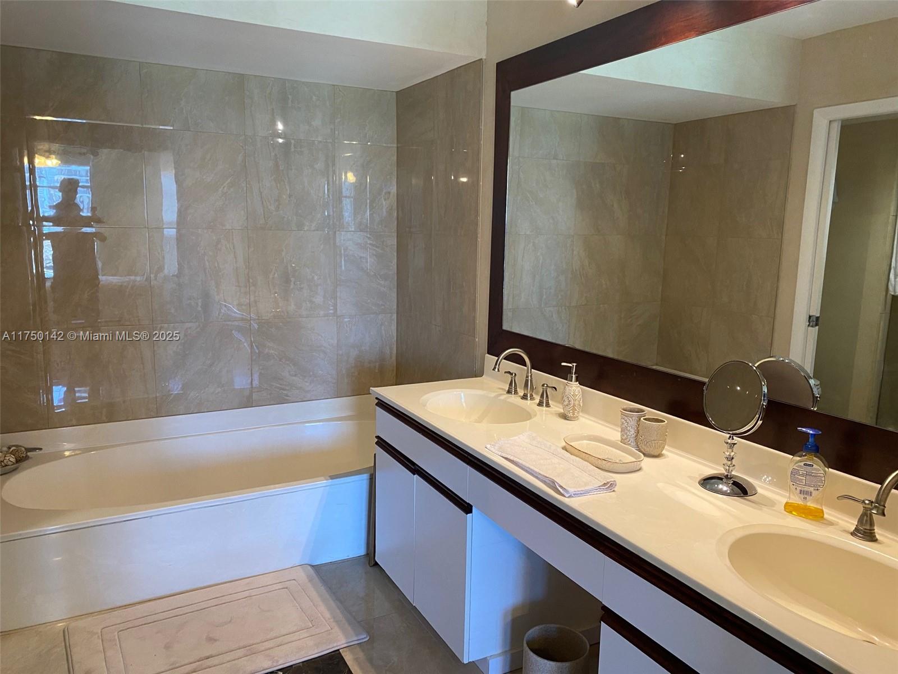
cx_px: 449
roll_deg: -1.1
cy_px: 337
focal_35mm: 26
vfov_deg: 53.1
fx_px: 674
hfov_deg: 67.3
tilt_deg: -11.2
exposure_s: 1/60
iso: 160
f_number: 1.8
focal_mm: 4.25
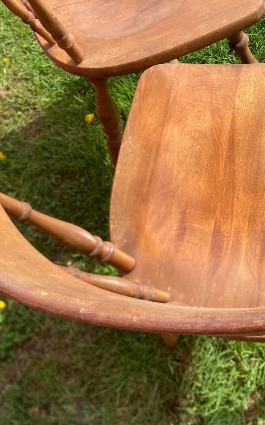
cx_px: 244
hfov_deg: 30.4
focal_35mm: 40
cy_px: 214
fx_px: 462
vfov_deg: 49.3
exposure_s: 1/771
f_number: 1.8
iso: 20
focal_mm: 3.99
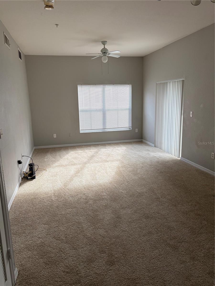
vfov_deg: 67.3
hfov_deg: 53.1
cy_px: 143
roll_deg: +2.2
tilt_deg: -11.9
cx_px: 108
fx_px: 215
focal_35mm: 26
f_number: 1.6
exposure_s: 1/170
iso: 50
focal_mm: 5.96
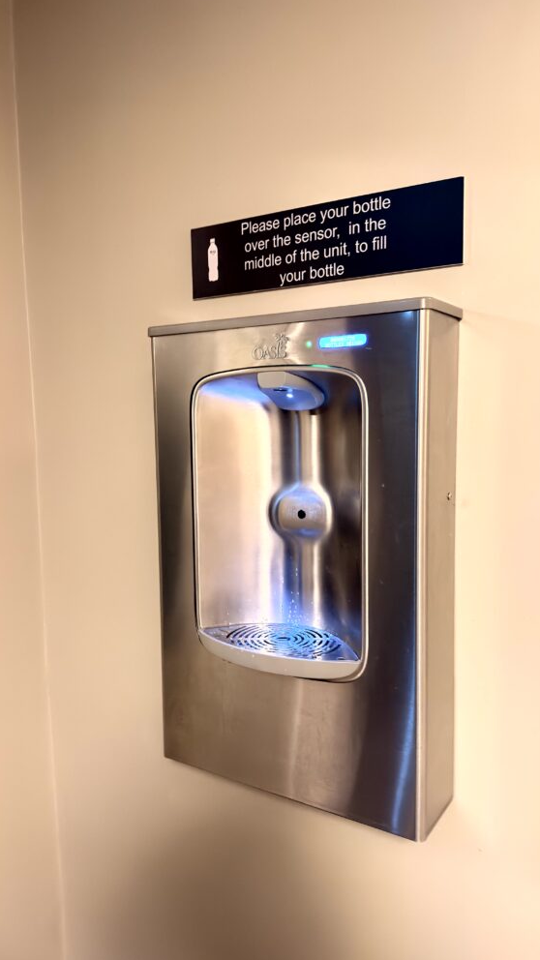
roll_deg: +0.4
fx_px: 687
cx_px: 260
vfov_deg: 69.9
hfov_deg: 42.9
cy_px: 491
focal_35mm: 27
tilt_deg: -6.9
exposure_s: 1/17
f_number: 1.78
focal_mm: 6.76
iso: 1250
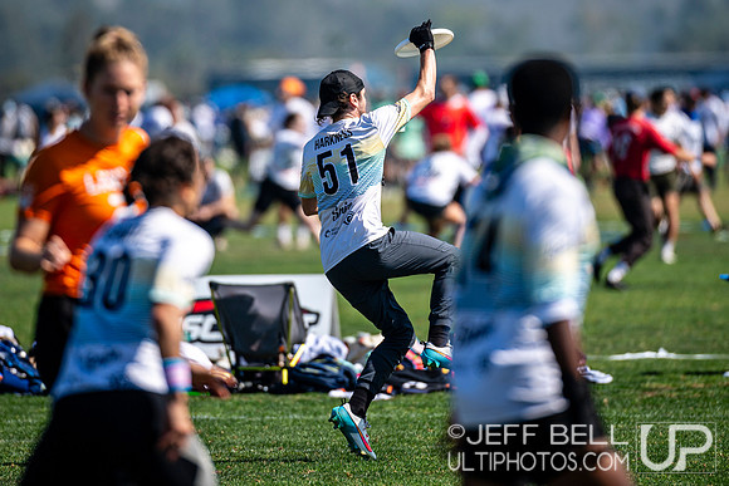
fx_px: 8919
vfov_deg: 3.1
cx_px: 364
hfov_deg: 4.7
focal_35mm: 440
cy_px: 129
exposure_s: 1/2500
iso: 125
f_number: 3.2
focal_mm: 300
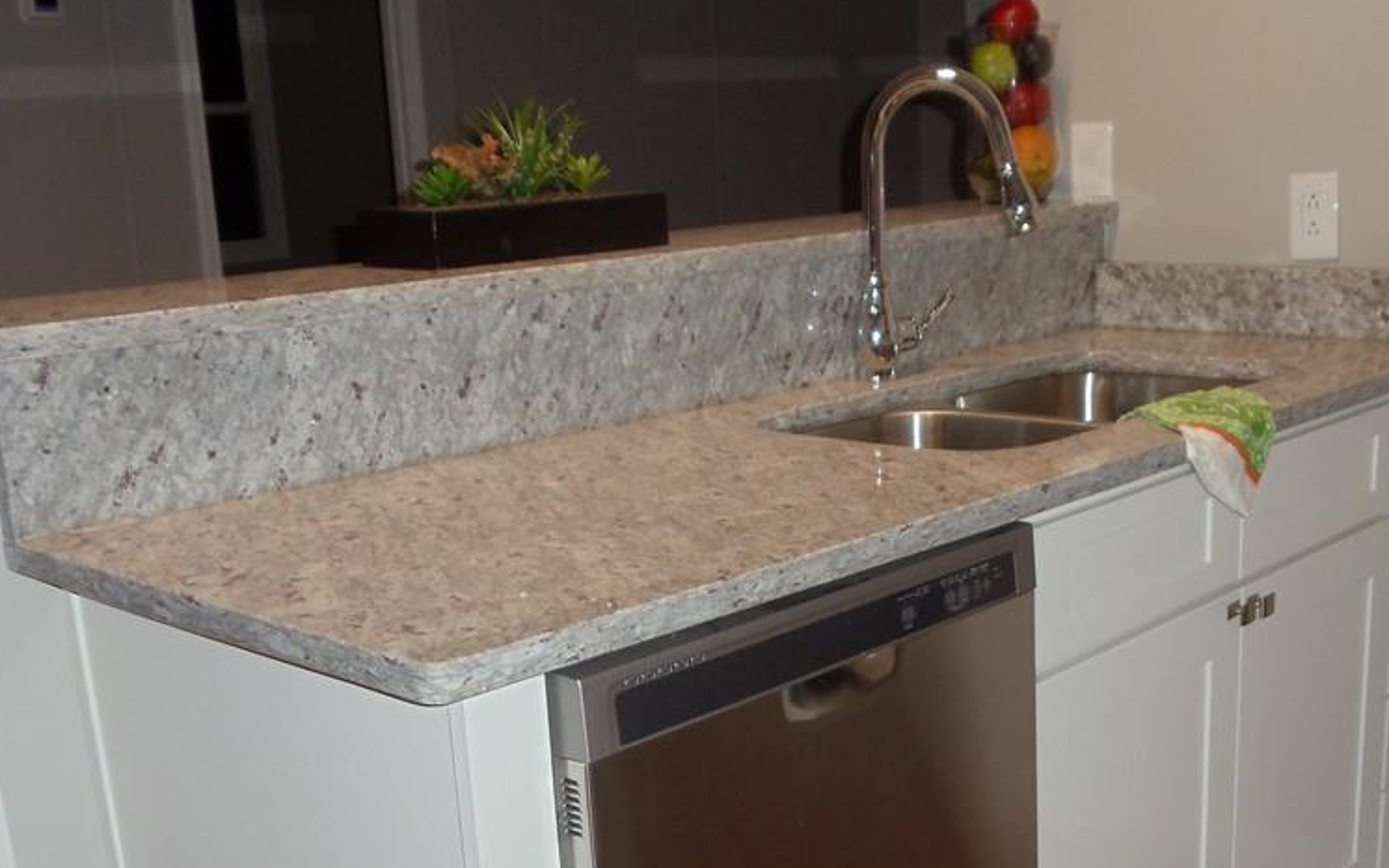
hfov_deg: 31.9
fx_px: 2422
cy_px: 658
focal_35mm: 64
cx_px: 806
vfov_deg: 20.1
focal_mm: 6
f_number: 3.5
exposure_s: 1/30
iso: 100
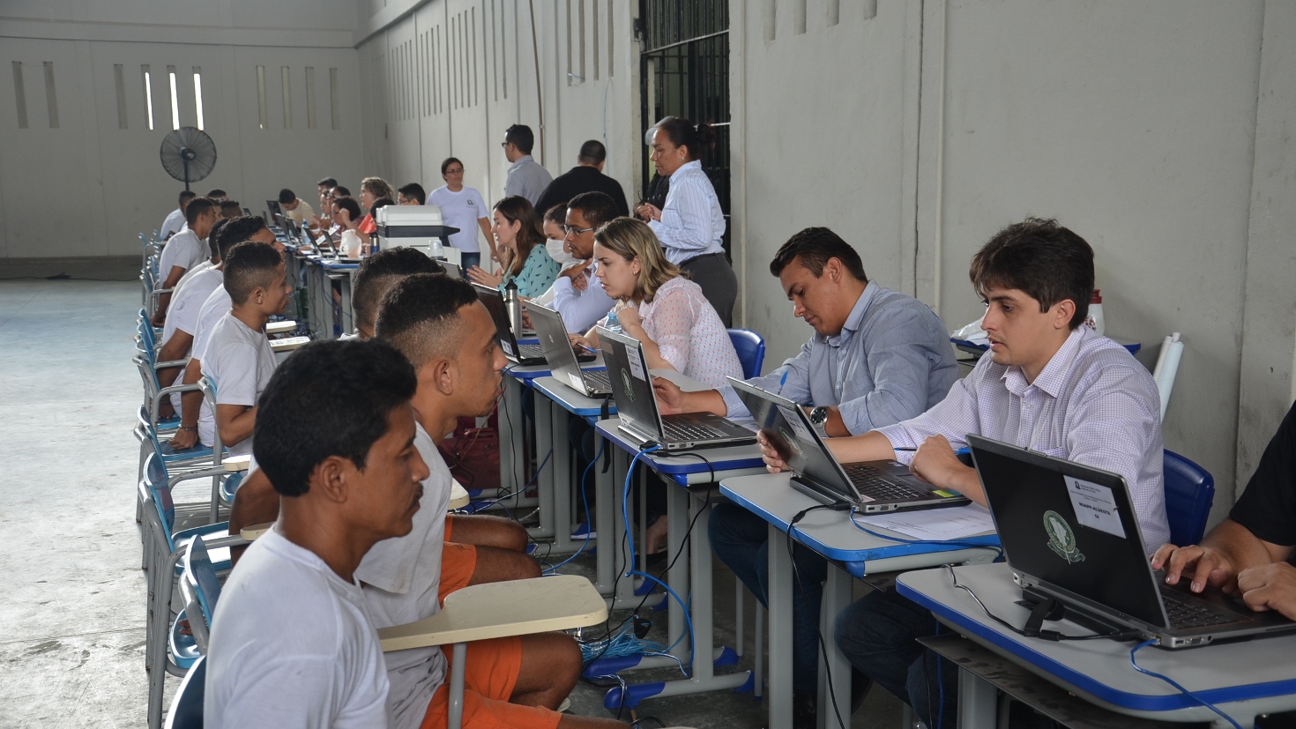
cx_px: 646
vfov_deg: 29.0
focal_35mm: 41
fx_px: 1409
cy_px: 394
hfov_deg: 49.4
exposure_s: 1/60
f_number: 4
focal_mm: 26
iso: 400
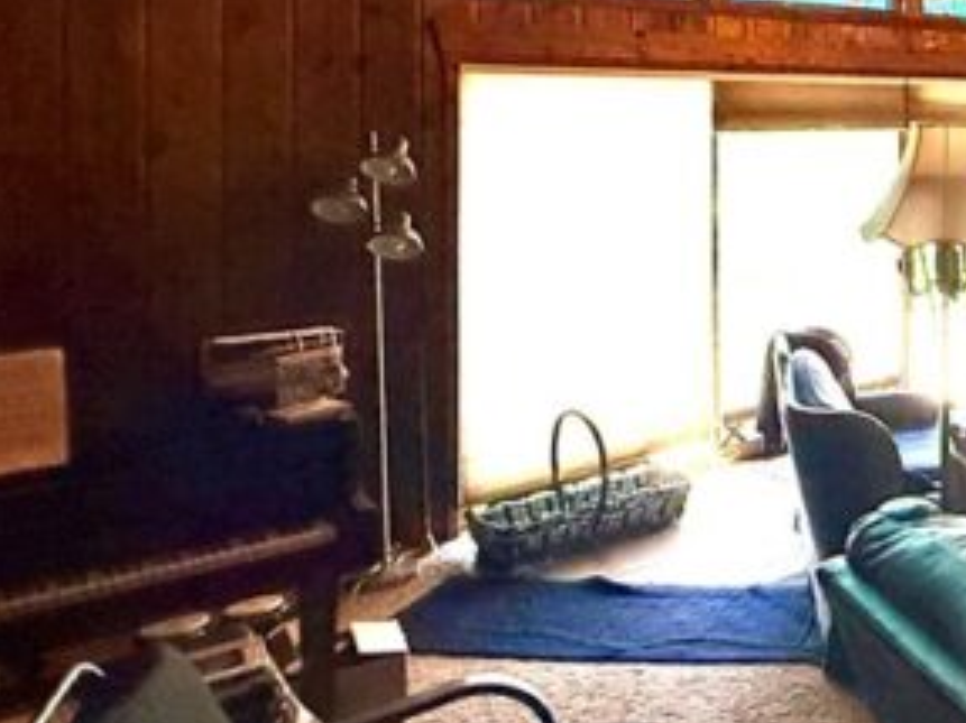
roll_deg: +0.3
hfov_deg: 39.4
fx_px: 1088
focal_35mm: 39
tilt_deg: +0.2
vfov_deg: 35.3
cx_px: 1057
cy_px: 118
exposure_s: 1/120
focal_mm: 2.22
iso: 500
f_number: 2.2
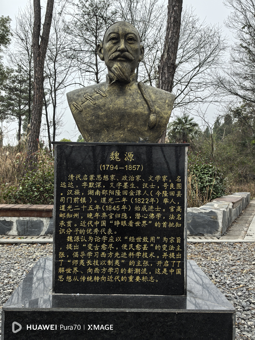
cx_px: 128
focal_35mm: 37
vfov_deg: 50.1
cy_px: 170
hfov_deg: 38.7
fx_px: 363
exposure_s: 1/482
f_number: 2
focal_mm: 6.98
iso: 50
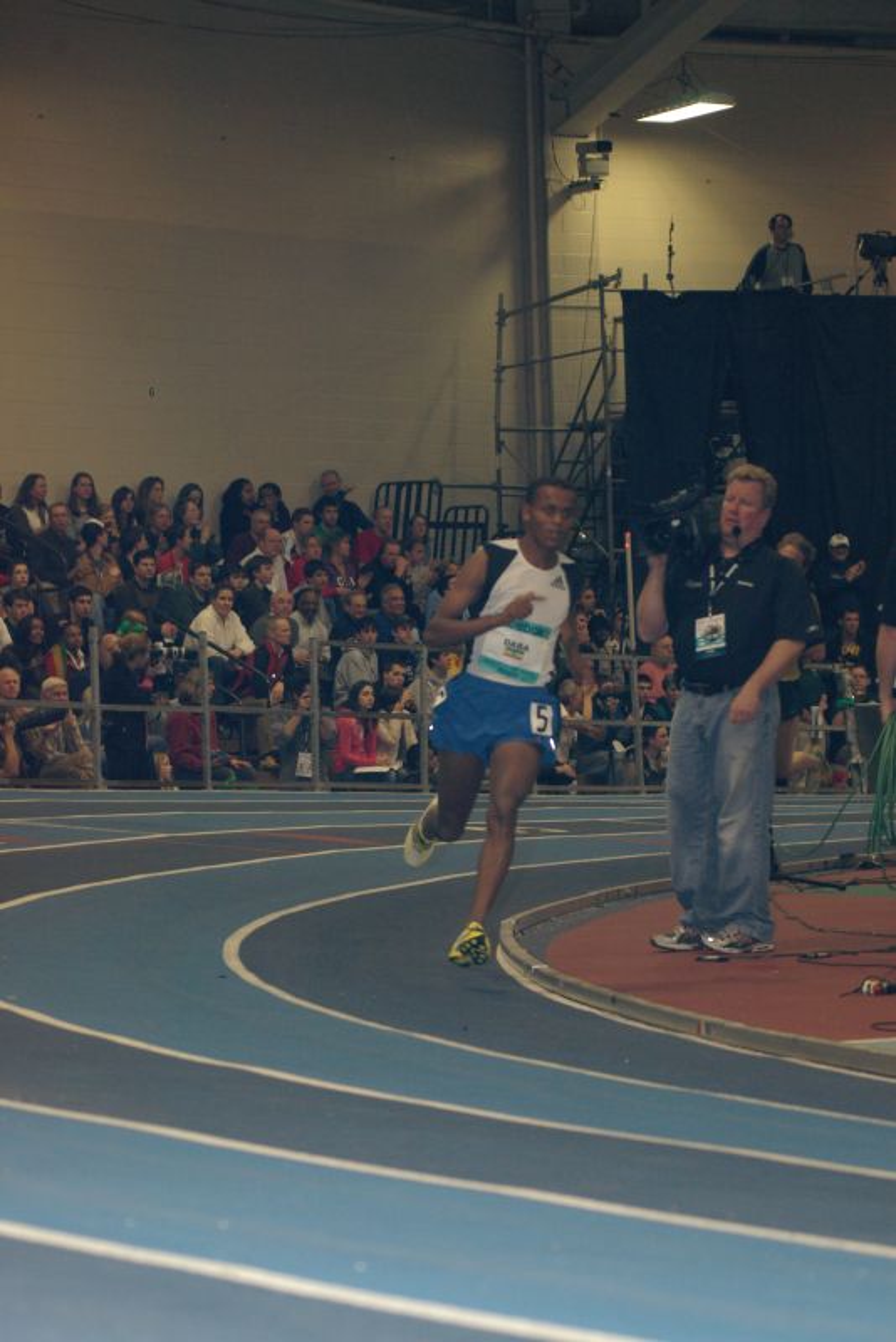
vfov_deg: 17.1
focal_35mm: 120
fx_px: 4476
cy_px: 671
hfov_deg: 11.4
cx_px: 448
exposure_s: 1/125
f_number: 6.3
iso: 800
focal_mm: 80
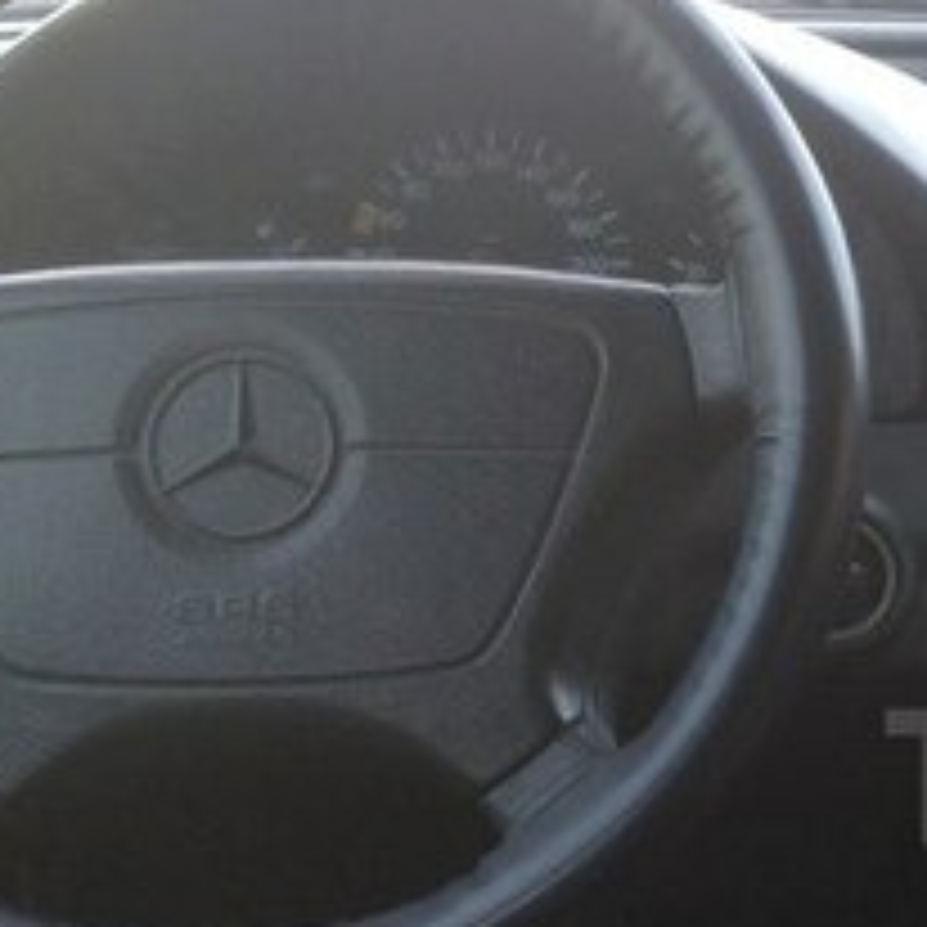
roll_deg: -1.5
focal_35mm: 82
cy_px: 776
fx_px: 2484
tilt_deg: -19.9
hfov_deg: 18.9
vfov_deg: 20.8
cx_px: 1346
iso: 32
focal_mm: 4.15
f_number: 2.2
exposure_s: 1/101
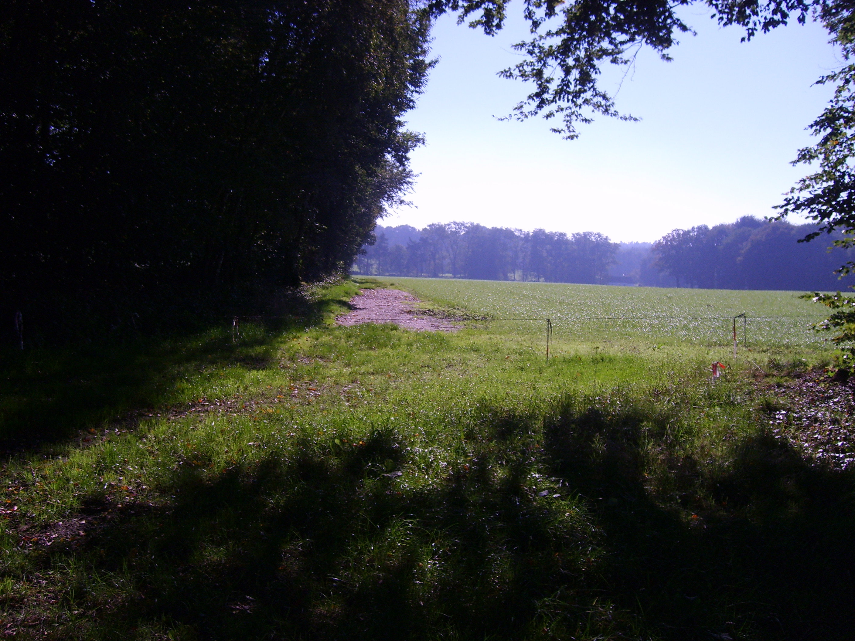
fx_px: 864
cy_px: 320
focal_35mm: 35
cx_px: 428
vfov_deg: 40.7
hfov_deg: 52.6
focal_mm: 5.8
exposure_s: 1/1000
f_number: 2.8
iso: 50
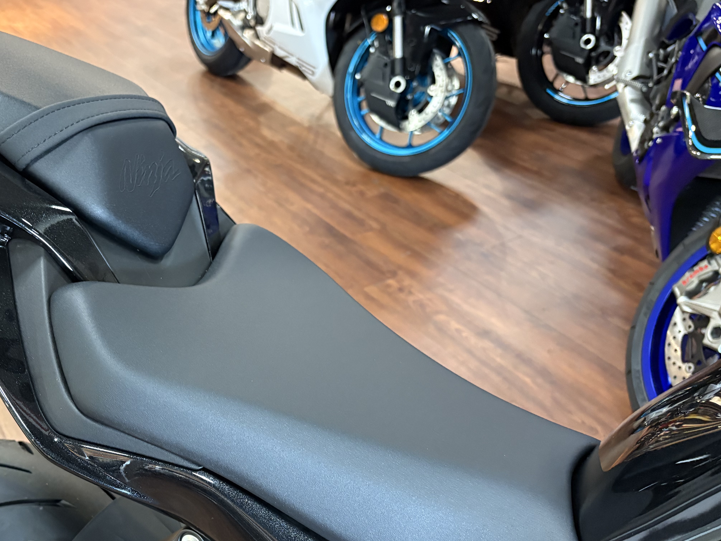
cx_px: 242
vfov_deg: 38.3
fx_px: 771
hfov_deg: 49.3
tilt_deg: -35.8
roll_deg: +2.5
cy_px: 353
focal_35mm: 37
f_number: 1.6
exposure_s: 1/40
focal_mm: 5.96
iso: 500
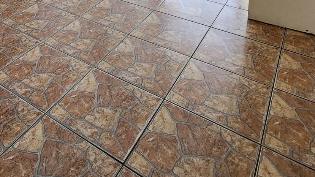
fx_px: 292
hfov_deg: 53.6
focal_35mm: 35
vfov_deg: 24.9
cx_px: 73
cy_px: -96
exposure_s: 1/30
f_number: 2.2
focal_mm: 2.2
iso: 400
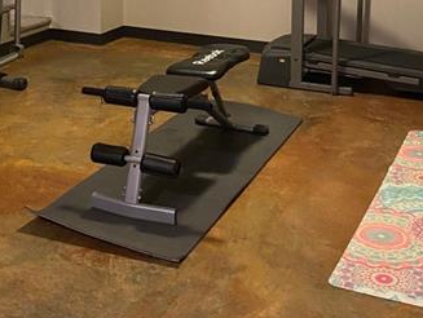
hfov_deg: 31.6
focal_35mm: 61
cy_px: -21
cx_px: 188
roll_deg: -0.7
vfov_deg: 22.8
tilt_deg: -7.5
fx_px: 746
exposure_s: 1/30
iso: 640
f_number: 1.8
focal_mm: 4.25
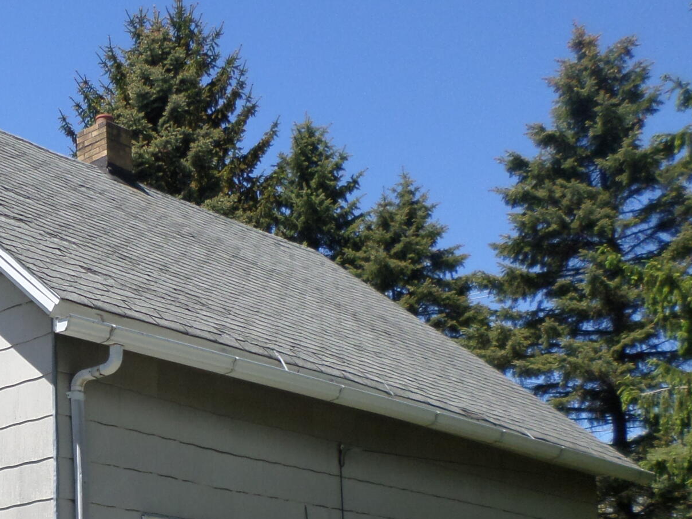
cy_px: 556
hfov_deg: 28.7
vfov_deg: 22.4
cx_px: -43
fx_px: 1239
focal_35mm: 62
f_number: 2.5
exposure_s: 1/1000
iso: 80
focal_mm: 4.5
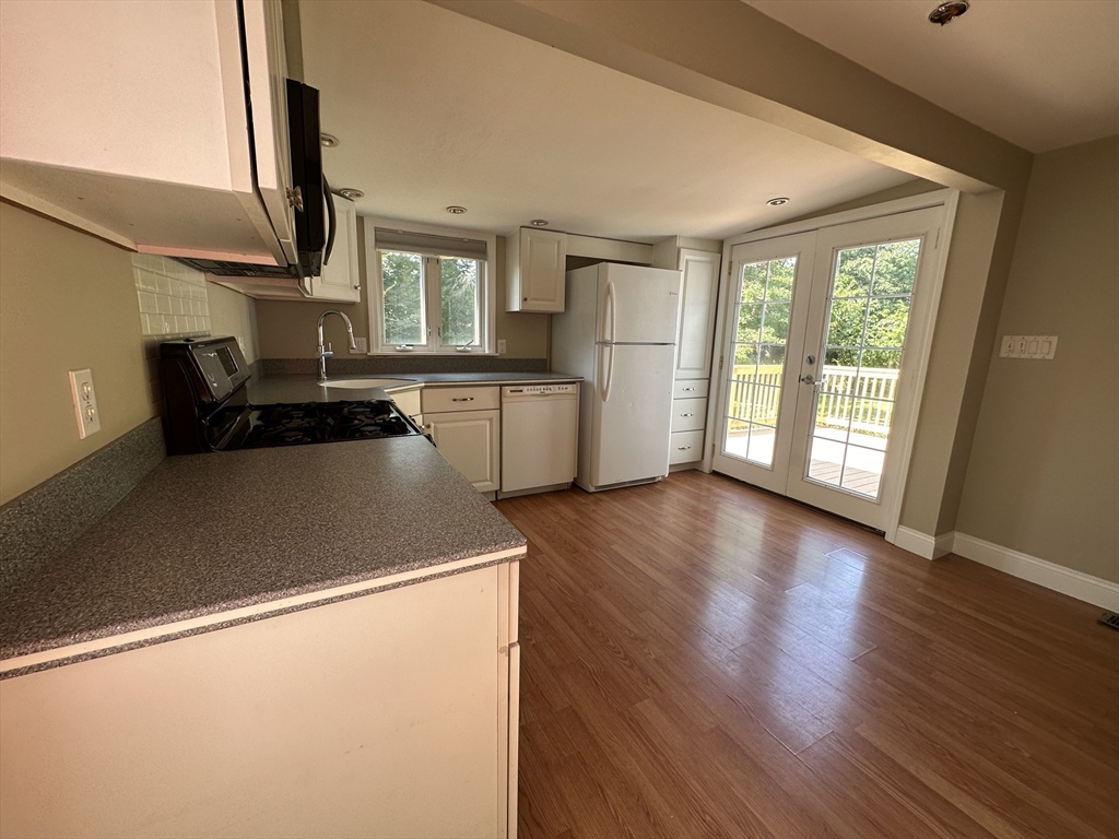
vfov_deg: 85.7
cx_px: 560
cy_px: 420
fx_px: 453
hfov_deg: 102.1
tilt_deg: -9.3
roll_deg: -0.5
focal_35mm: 14
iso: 64
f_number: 2.2
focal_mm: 2.22
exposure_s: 1/99
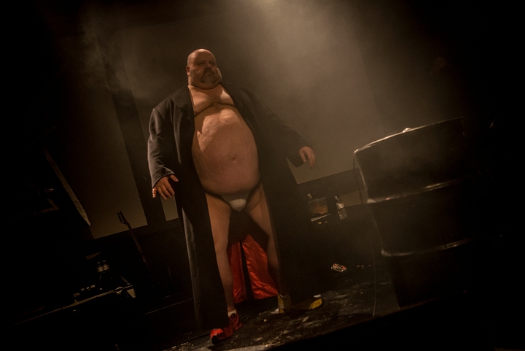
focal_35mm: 38
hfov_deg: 50.7
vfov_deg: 35.1
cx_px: 262
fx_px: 554
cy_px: 176
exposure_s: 1/500
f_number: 2.8
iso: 3200
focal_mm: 38
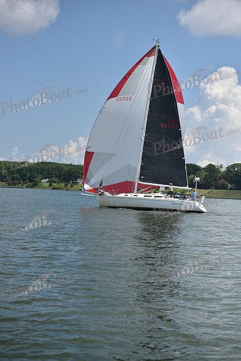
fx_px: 702
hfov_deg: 19.5
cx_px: 120
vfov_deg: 28.8
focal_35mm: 70
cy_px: 180
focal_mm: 70
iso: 320
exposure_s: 1/8000
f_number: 3.5
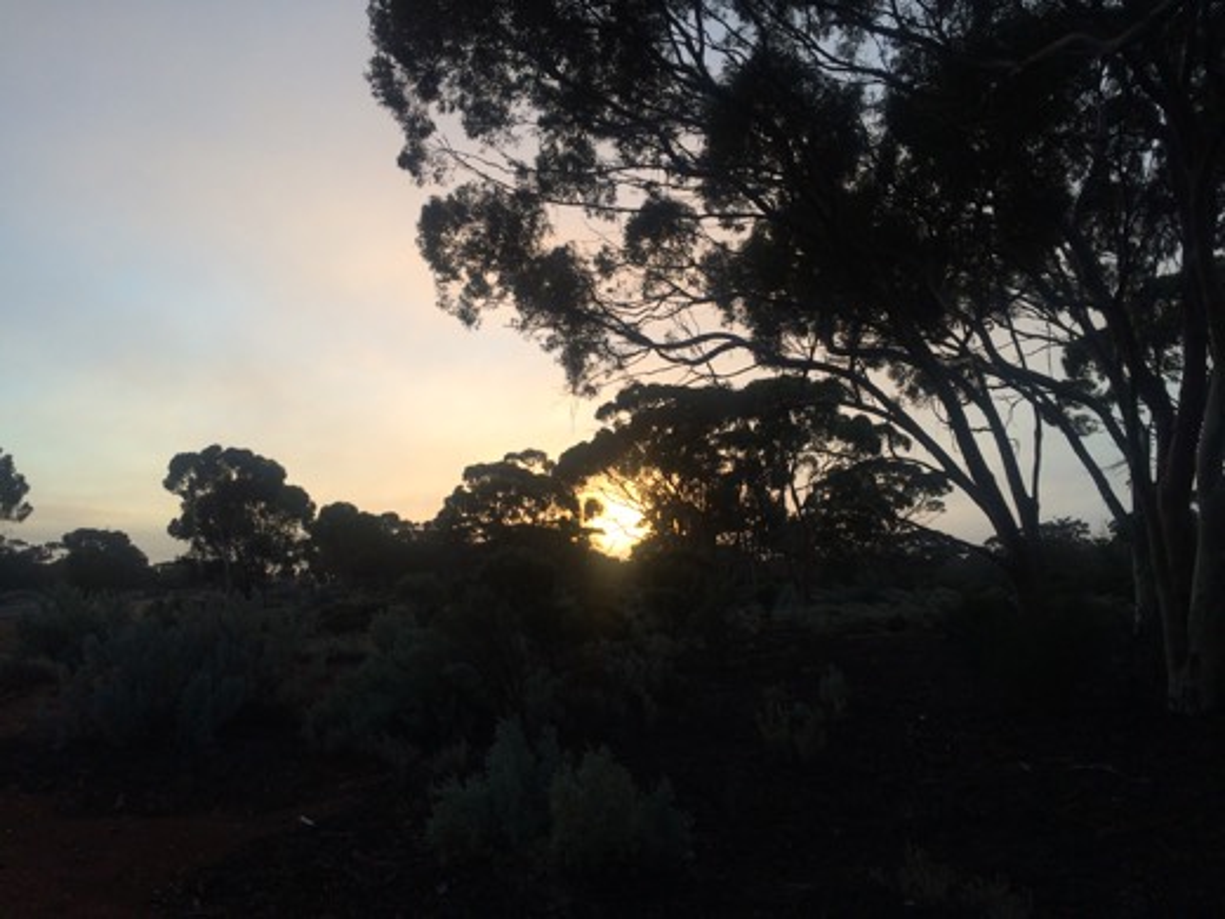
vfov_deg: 48.2
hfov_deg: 61.7
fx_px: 1026
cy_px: 460
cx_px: 612
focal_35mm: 29
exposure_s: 1/662
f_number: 2.2
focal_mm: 4.15
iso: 32
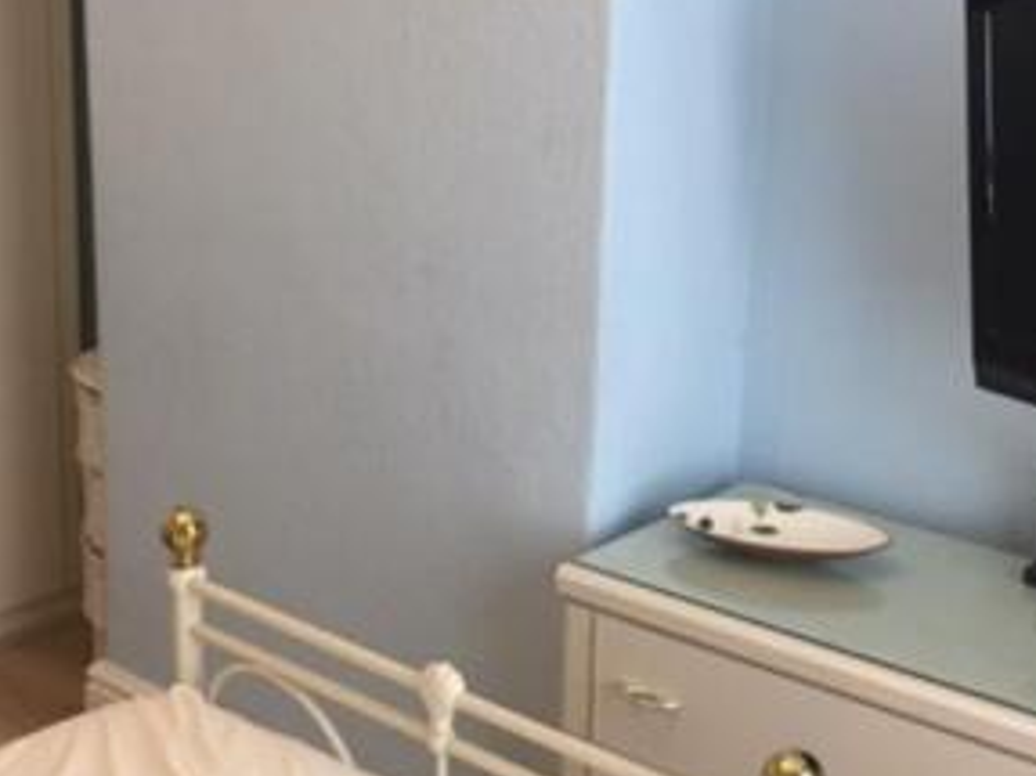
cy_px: 395
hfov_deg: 32.7
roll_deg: -2.1
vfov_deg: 24.8
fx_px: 1765
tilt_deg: -16.0
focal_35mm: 59
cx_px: 525
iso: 64
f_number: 2.2
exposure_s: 1/17
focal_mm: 4.15
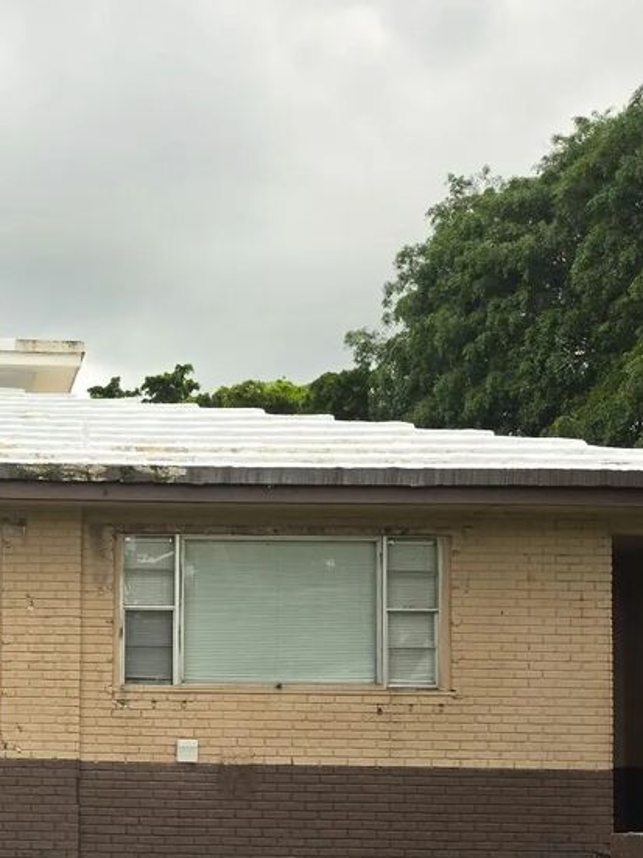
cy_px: 664
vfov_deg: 33.0
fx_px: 1412
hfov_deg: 24.2
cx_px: -37
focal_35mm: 57
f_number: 1.4
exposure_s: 1/3246
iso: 64
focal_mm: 6.5
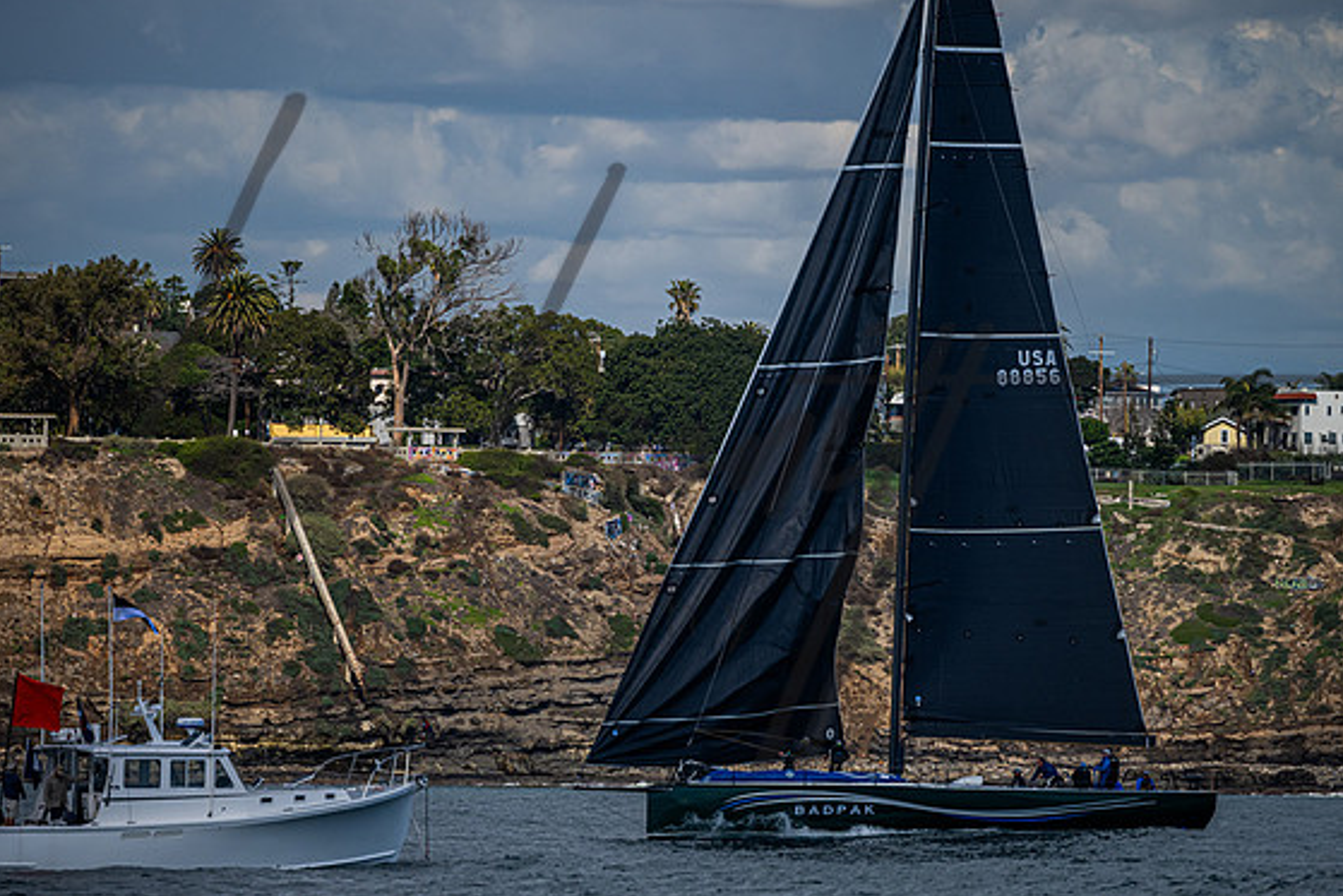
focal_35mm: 469
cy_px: 479
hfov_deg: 4.4
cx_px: 725
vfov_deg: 2.9
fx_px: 17500
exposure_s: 1/4000
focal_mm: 400
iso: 400
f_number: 5.6
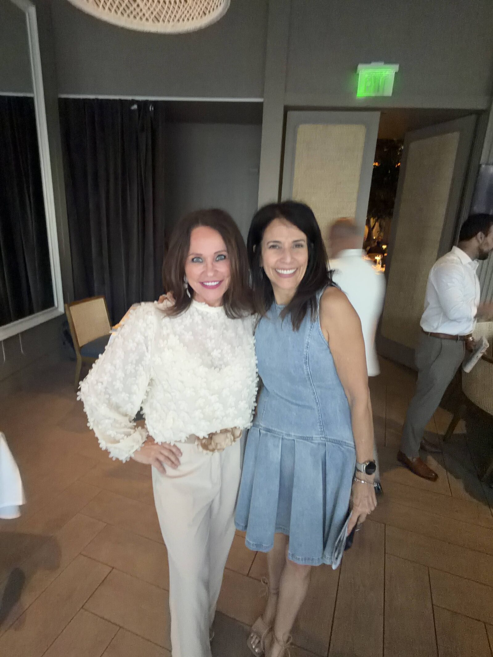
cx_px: 246
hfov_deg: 68.7
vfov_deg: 84.7
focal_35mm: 19
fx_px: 361
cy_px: 328
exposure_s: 1/17
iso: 640
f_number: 1.9
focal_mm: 2.71
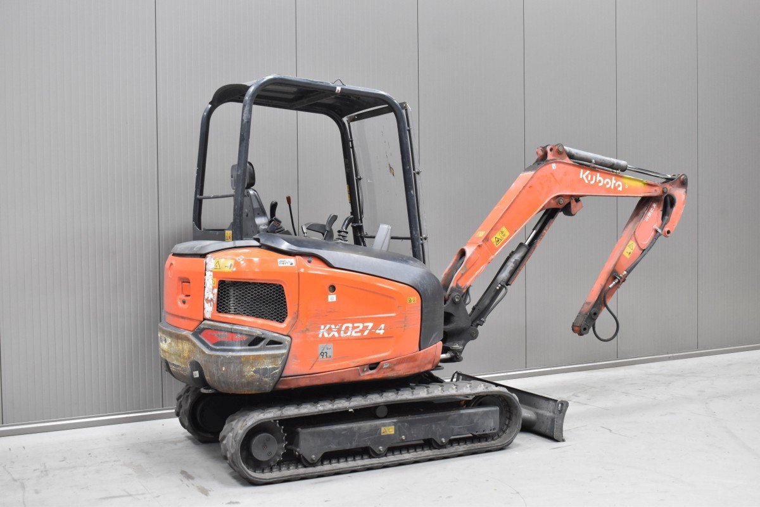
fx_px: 887
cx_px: 380
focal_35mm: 42
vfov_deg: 31.9
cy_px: 254
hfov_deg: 46.4
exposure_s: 1/25
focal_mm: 28
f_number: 5
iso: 1600
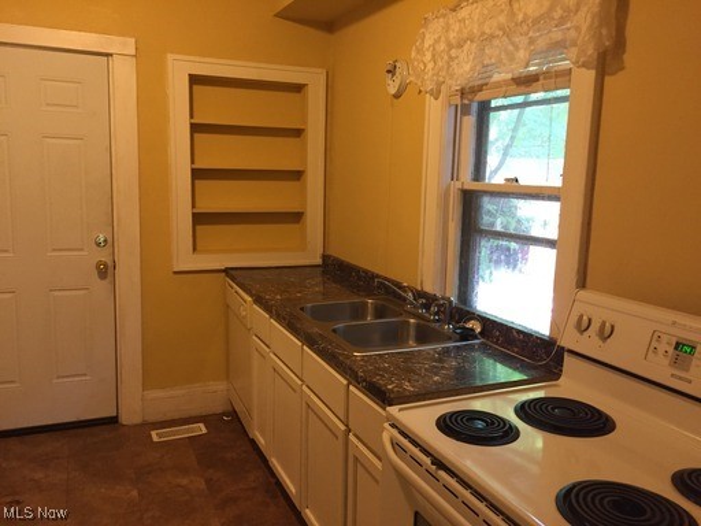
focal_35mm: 29
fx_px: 587
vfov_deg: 48.2
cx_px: 350
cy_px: 263
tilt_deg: -8.5
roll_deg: -2.5
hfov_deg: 61.7
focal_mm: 4.15
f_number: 2.2
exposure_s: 1/30
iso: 200
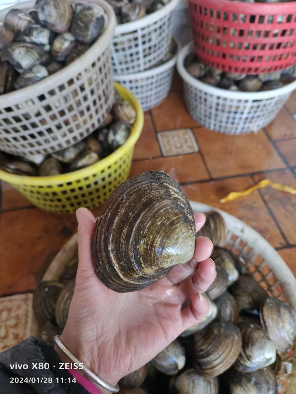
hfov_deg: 58.9
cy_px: 197
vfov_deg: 73.9
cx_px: 148
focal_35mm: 23
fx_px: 262
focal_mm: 5.5
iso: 4855
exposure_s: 1/125
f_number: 1.75
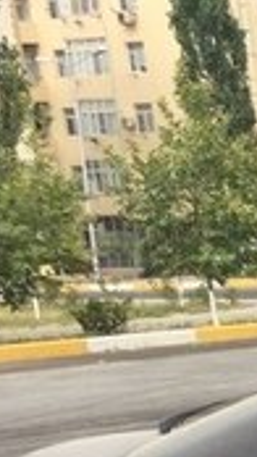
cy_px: 563
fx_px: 1452
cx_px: 800
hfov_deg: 8.3
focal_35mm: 120
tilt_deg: -15.4
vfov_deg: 17.0
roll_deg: +1.3
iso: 32
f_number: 2.2
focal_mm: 4.15
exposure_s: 1/789
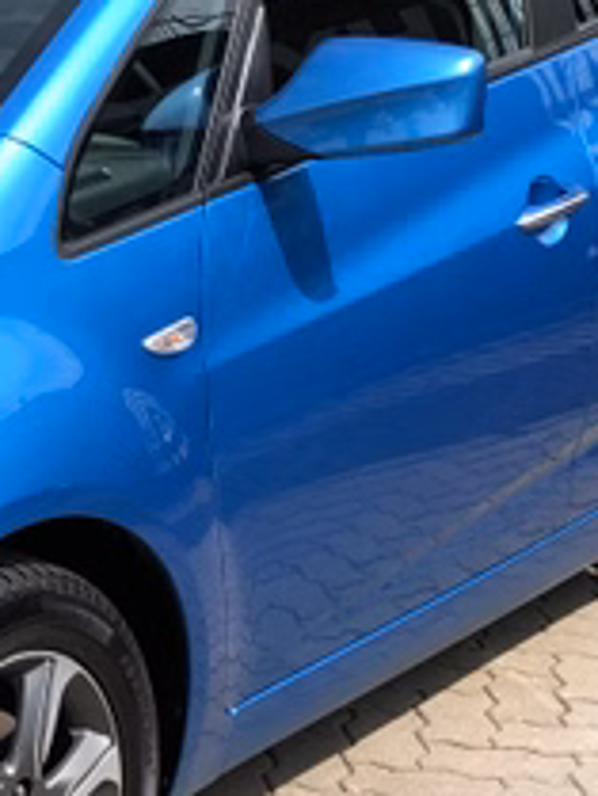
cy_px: 267
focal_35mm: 107
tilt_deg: -9.6
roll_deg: -0.5
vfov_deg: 18.3
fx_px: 2462
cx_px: -202
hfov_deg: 13.3
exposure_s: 1/1412
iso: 20
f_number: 1.8
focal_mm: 3.99
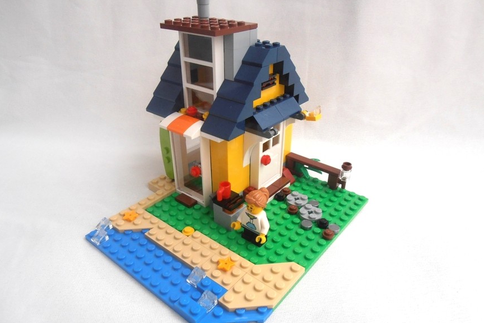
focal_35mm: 26
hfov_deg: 69.4
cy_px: 169
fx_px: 350
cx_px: 241
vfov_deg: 49.5
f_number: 3
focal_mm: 4.2
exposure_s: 1/30
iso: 80
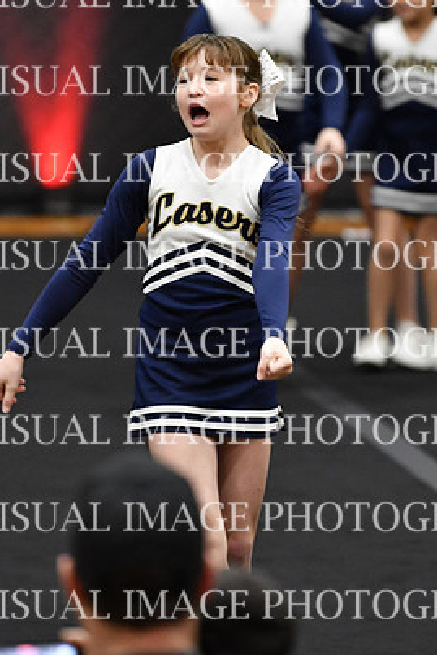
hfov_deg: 3.7
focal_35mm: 367
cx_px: 251
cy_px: 211
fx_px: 6676
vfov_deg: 5.6
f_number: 2.8
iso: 4000
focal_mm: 170
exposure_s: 1/800
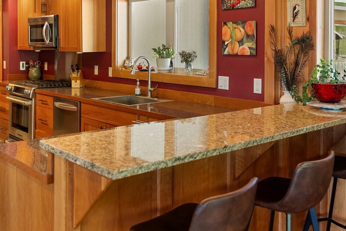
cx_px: 162
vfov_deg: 30.4
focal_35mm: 43
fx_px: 414
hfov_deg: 45.4
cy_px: 42
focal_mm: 24
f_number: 3.2
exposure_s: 1/15
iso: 400
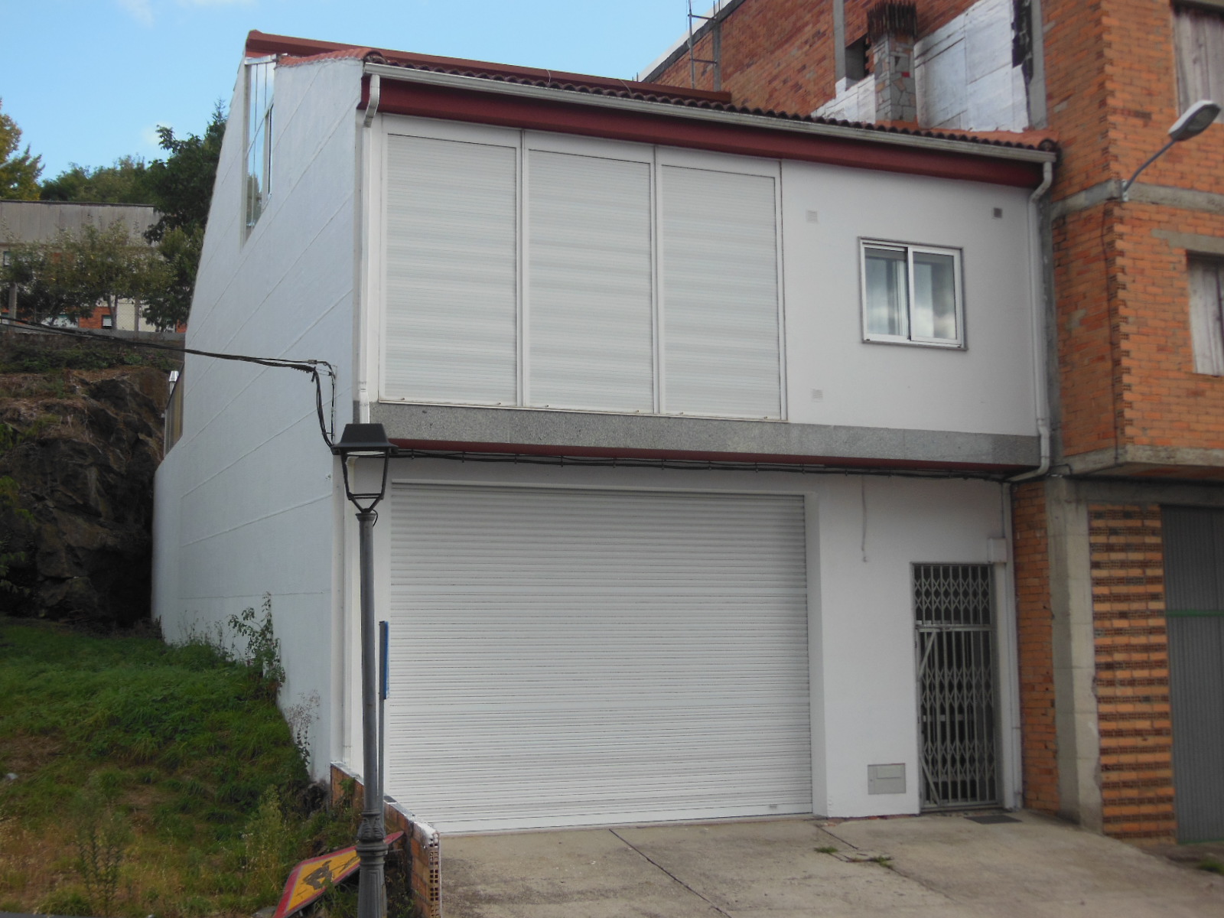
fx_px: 1591
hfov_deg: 42.1
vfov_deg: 32.2
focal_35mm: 45
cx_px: 612
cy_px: 459
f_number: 4.4
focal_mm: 8
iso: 125
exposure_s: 1/320
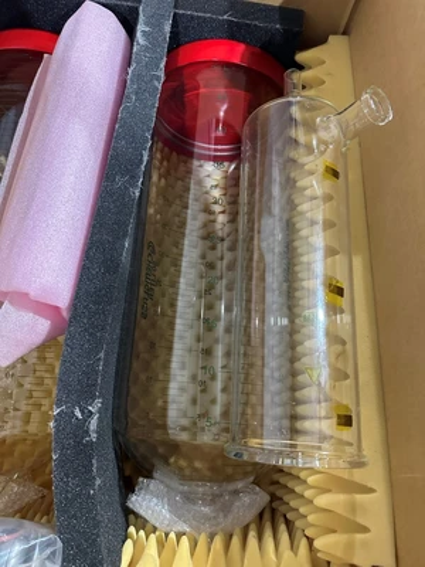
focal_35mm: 24
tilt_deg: -71.1
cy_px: 284
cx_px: 212
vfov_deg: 71.6
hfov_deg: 56.8
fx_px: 393
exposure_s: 1/60
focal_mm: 6.86
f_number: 1.78
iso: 800
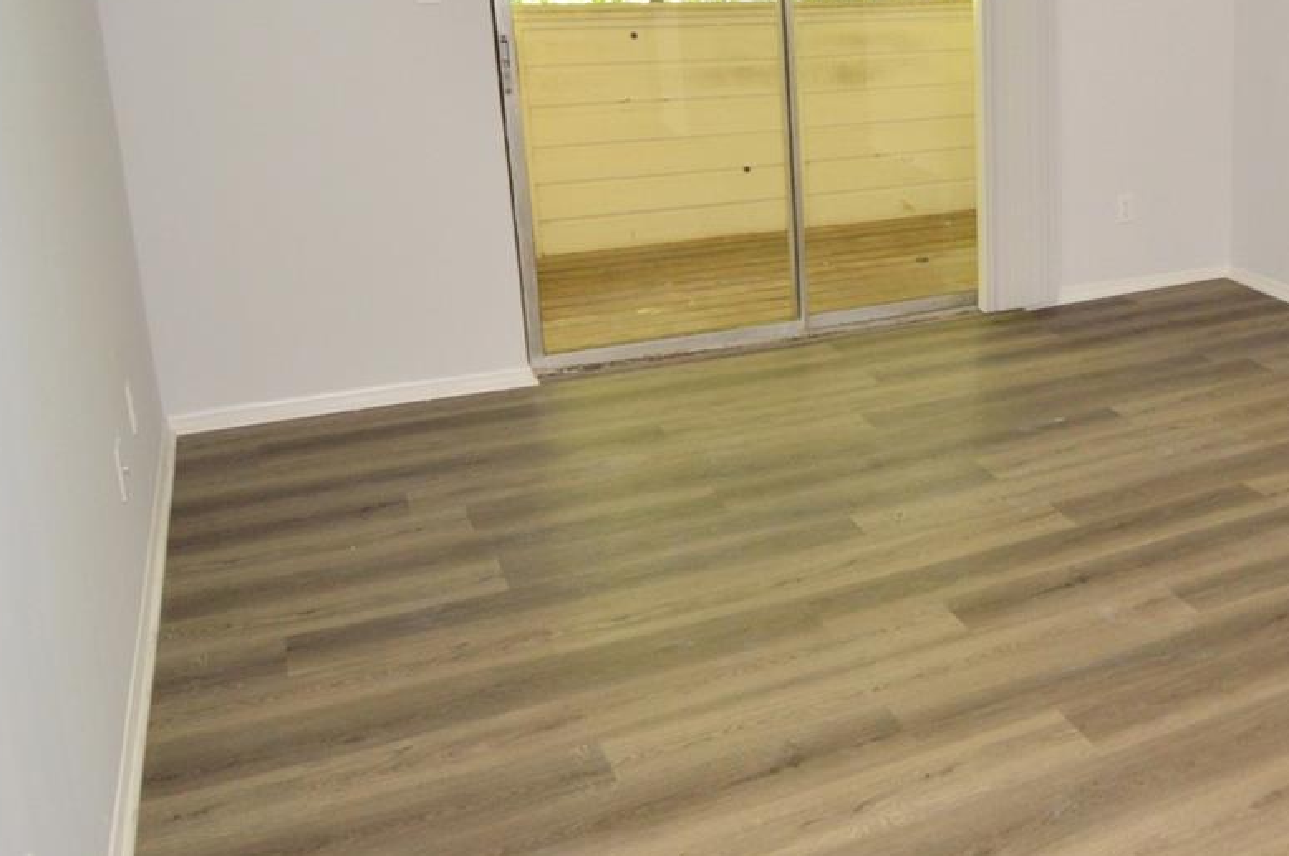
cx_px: 1195
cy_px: 274
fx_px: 1323
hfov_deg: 46.2
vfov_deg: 35.5
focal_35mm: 37
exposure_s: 1/60
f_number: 4
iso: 720
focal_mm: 12
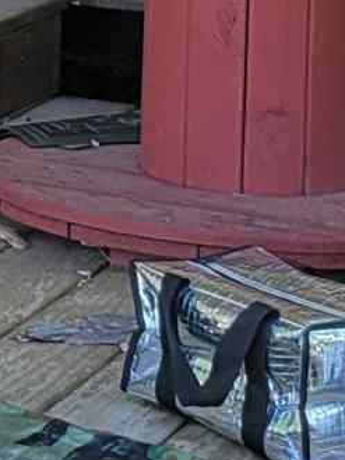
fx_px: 3227
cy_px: -247
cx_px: -404
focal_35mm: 243
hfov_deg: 5.9
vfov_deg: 8.0
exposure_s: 1/205
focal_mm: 5.4
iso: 40
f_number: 1.8
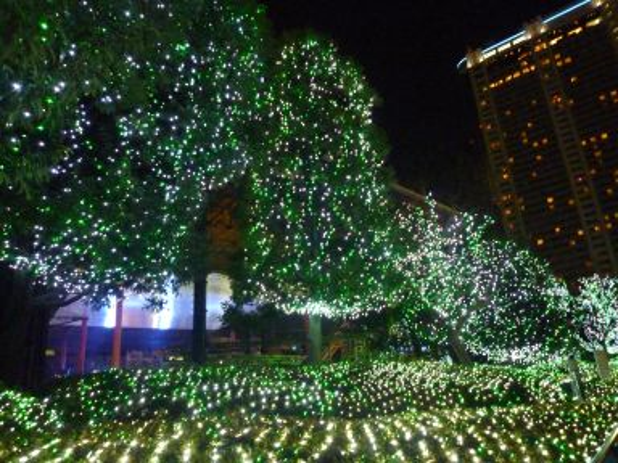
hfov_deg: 69.4
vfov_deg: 54.9
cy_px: 232
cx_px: 309
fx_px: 446
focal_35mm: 25
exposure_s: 1/15
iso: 800
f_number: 2.8
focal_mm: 4.4
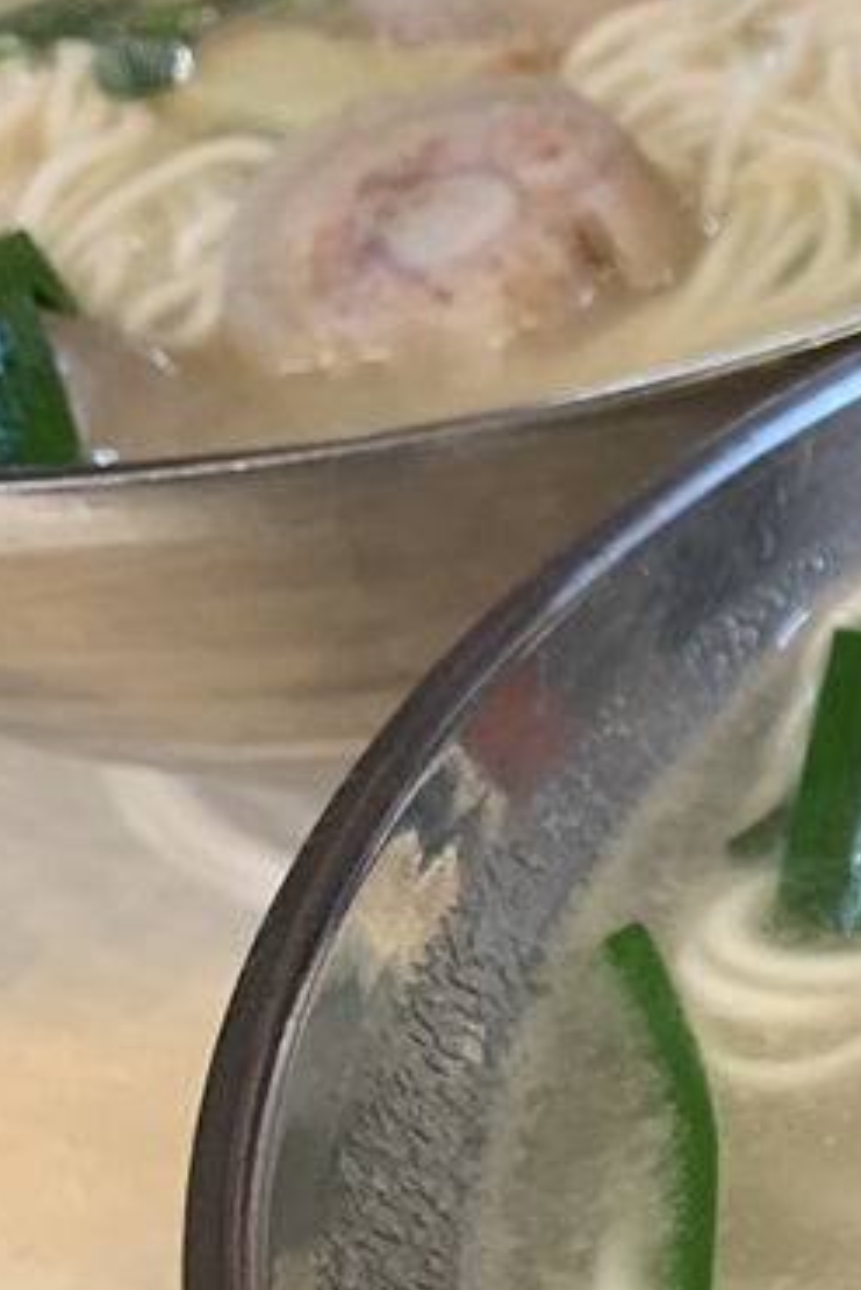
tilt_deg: -44.3
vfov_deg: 26.8
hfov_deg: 15.1
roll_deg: +2.4
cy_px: 1158
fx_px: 2616
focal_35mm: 73
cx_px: 1722
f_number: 1.8
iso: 160
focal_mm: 4.25
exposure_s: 1/60
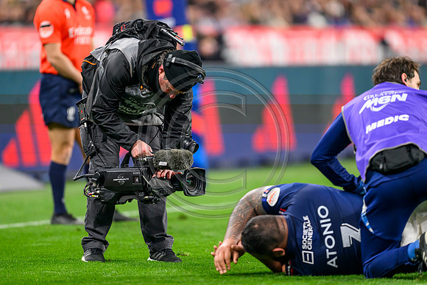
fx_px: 4745
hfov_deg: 5.2
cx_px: 214
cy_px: 142
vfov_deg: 3.4
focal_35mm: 400
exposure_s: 1/1600
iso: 3200
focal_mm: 400
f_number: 2.8
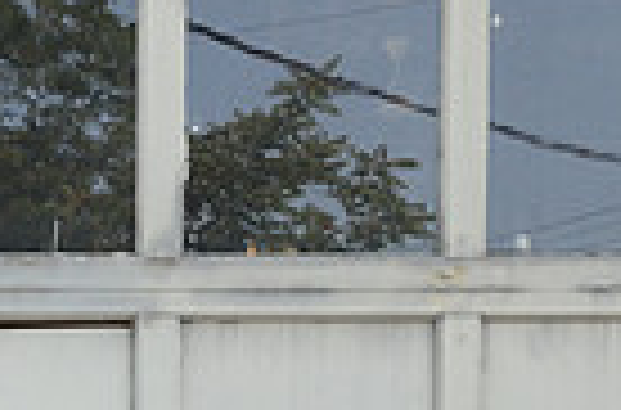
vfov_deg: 8.9
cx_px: -432
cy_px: 806
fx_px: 2494
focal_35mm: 145
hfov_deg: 13.1
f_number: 11
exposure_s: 1/160
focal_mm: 23
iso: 640
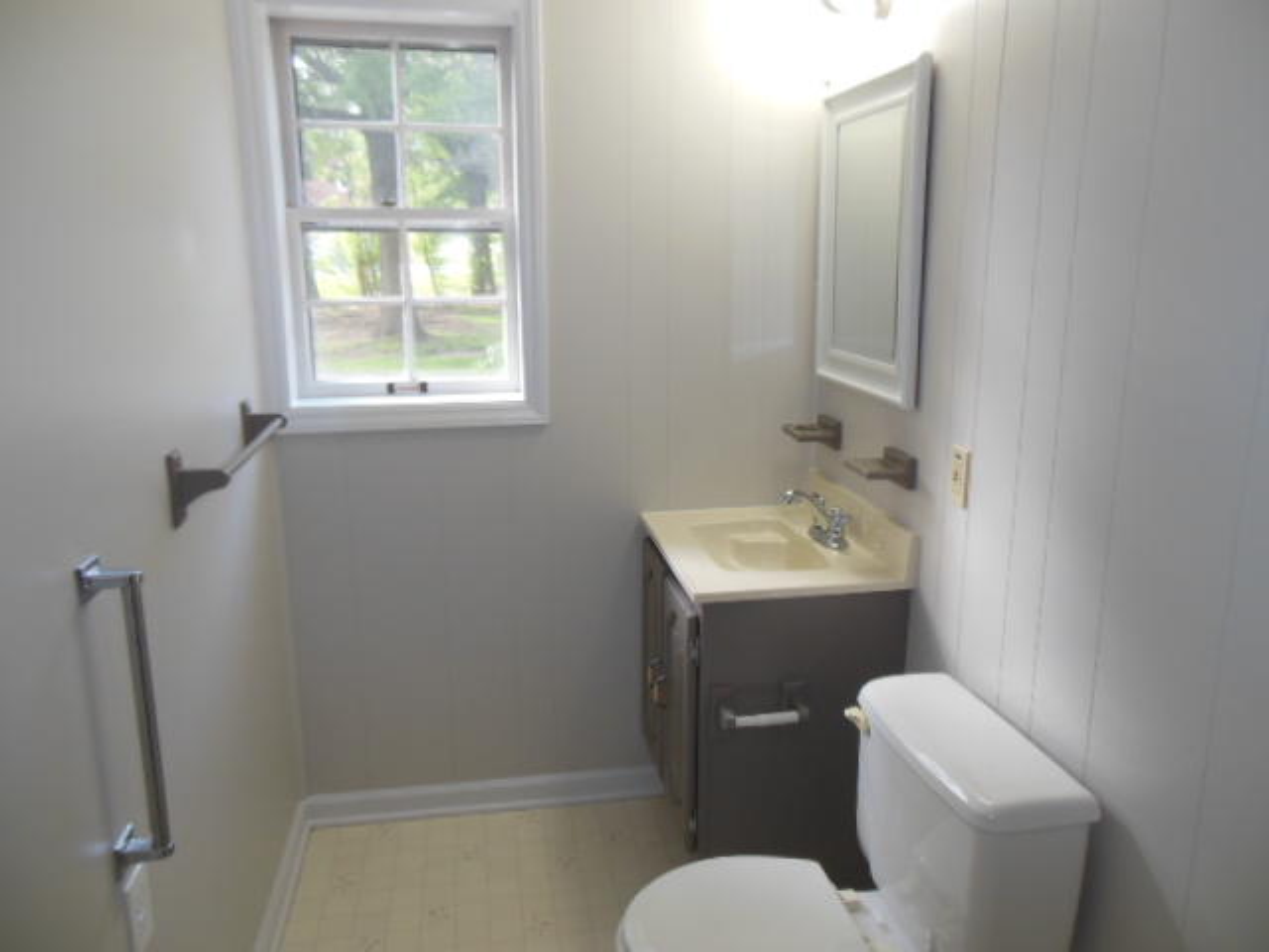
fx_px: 916
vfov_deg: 54.9
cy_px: 476
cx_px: 634
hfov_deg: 69.4
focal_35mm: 25
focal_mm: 4.5
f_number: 3.2
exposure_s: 1/30
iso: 160
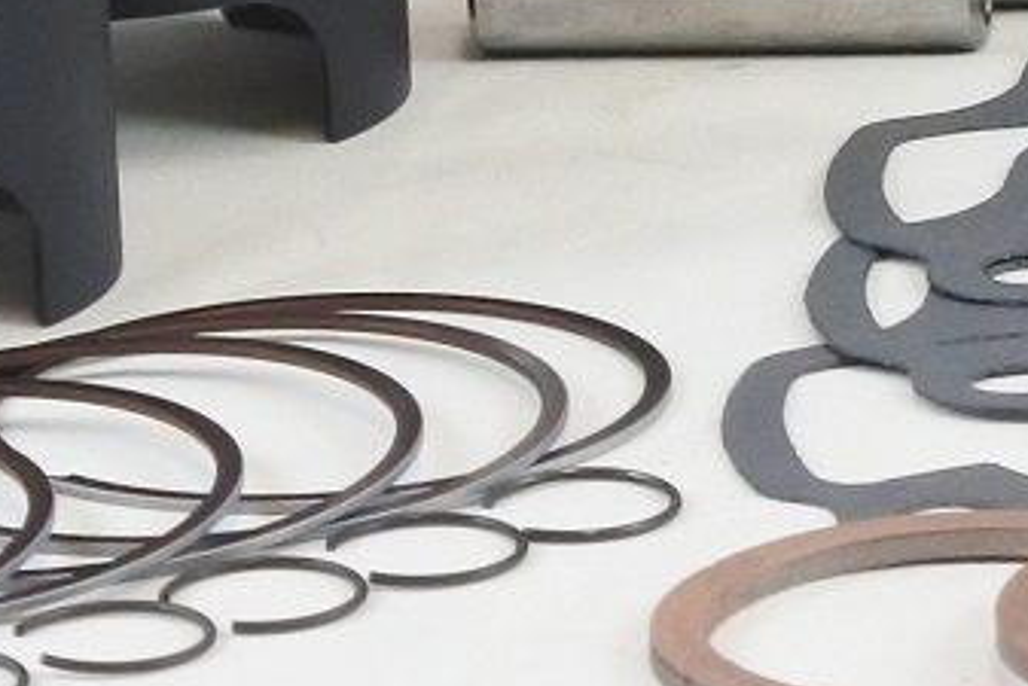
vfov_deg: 4.7
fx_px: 8256
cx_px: 1608
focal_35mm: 289
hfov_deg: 7.0
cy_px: -450
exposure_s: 1/125
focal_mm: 21.4
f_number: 4.8
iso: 720
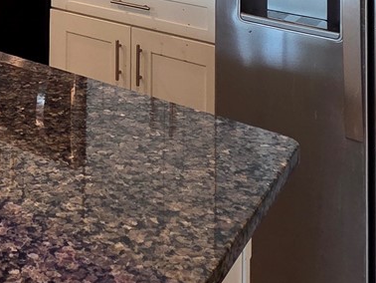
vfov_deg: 20.4
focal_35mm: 55
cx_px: -89
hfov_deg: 29.4
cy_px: -199
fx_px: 598
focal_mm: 2.2
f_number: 2.2
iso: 160
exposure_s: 1/60
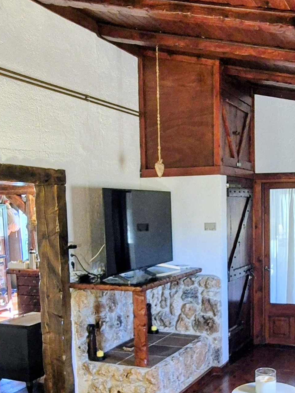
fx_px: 443
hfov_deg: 36.0
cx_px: 219
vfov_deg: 47.0
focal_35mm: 39
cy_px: 266
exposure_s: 1/50
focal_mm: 2.2
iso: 400
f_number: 2.2
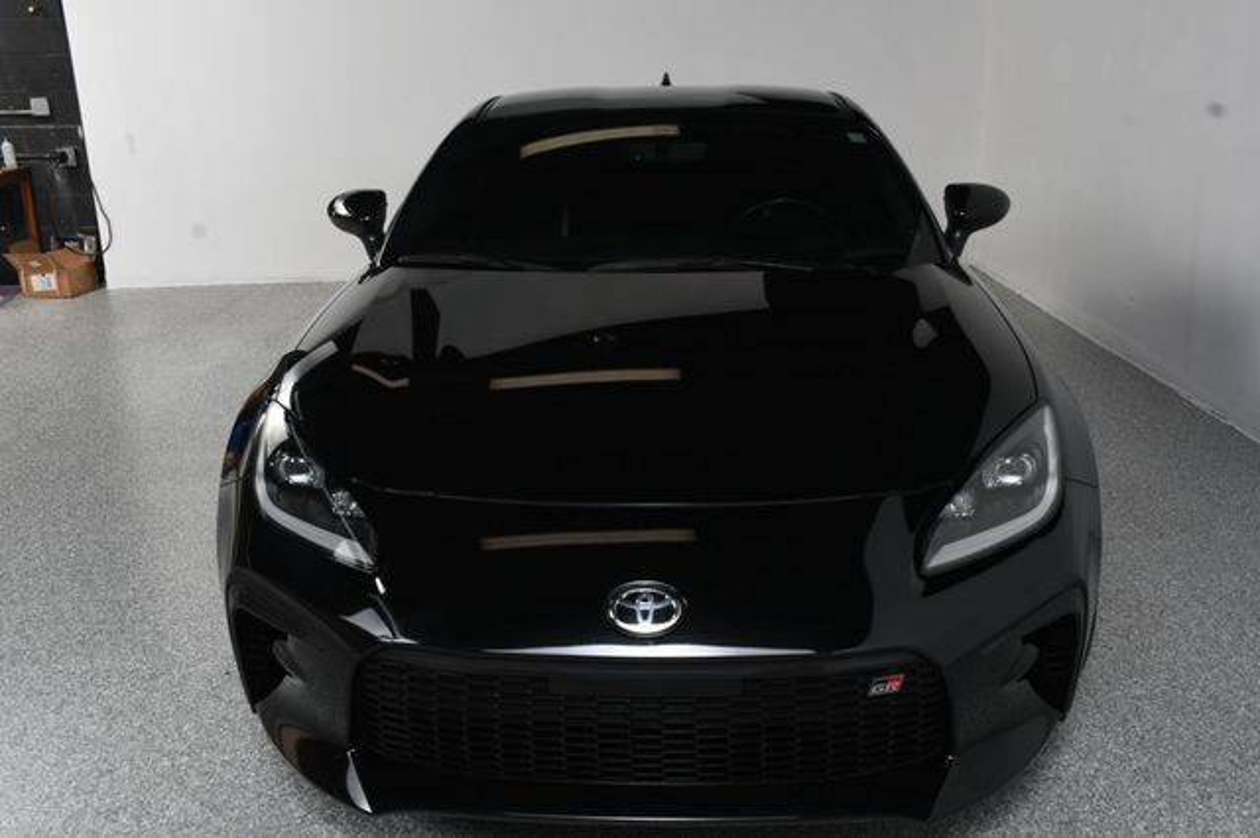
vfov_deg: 38.8
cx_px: 630
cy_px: 419
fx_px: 1189
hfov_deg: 55.8
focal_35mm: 34
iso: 100
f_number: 10
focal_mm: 23
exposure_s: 1/160
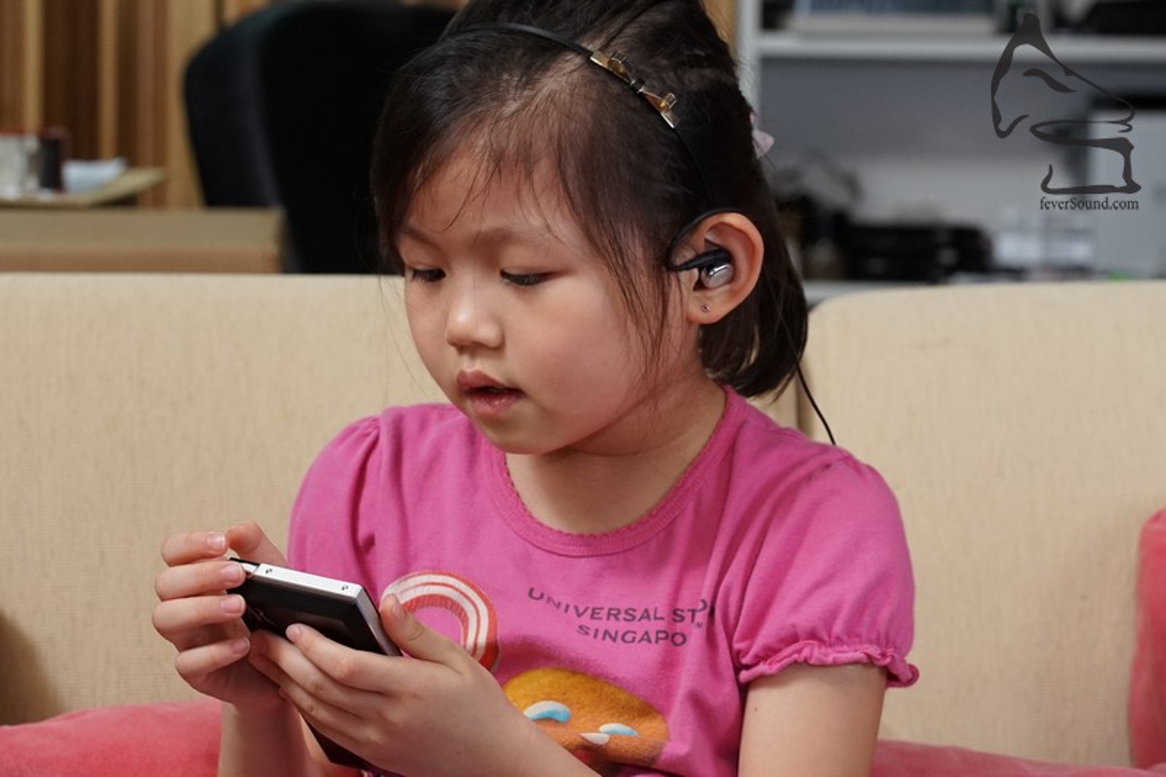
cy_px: 388
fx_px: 2914
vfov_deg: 15.2
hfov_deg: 22.6
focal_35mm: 90
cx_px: 583
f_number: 5.6
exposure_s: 1/60
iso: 1600
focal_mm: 60
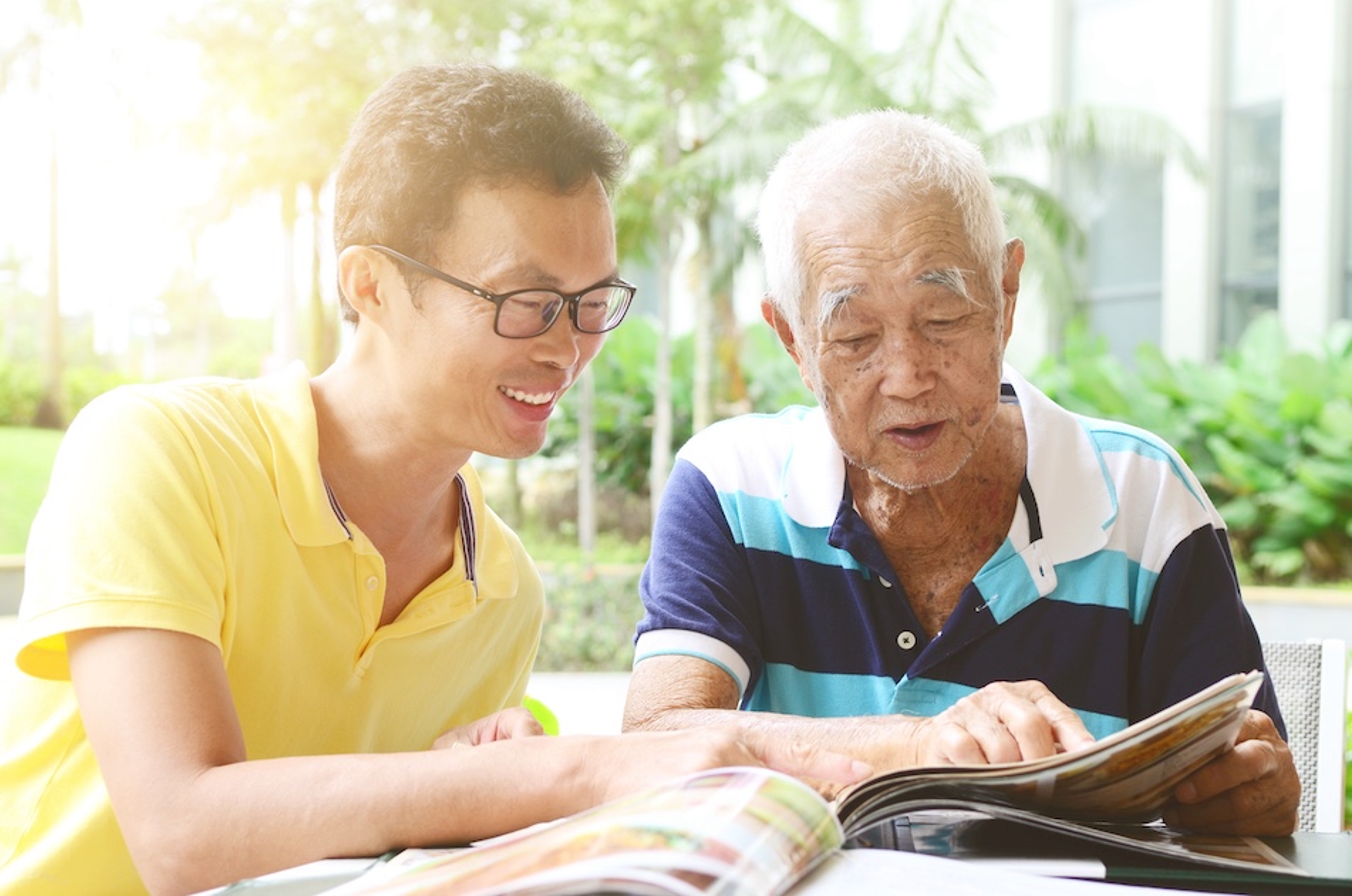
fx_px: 2136
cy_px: 448
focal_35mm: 57
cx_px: 676
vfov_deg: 23.7
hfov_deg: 35.1
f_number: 4.5
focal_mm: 38
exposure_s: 1/160
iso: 160
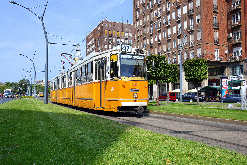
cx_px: 124
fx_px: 216
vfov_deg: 41.7
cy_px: 82
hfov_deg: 59.5
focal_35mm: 32
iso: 400
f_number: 5.6
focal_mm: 21
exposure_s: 1/1250
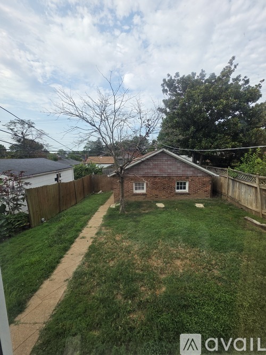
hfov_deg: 89.9
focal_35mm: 13
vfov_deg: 106.2
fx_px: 133
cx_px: 133
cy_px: 178
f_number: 1.9
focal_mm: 2.2
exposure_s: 1/878
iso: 40
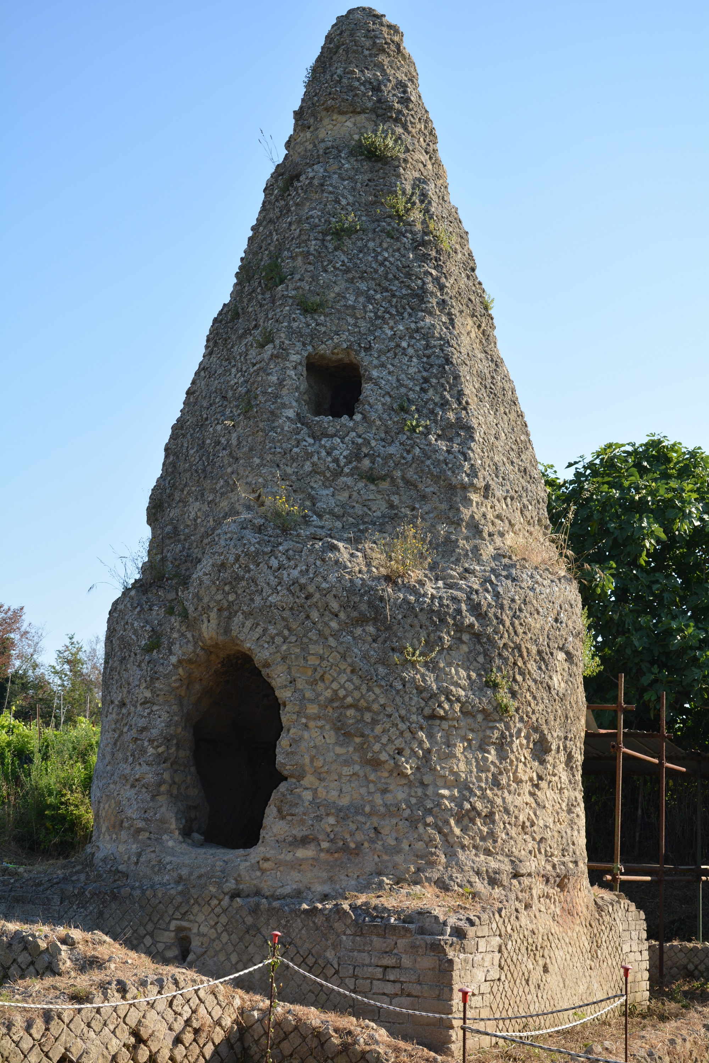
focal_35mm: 48
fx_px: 1418
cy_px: 532
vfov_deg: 41.1
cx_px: 354
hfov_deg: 28.1
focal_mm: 32
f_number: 7.1
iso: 100
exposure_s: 1/200
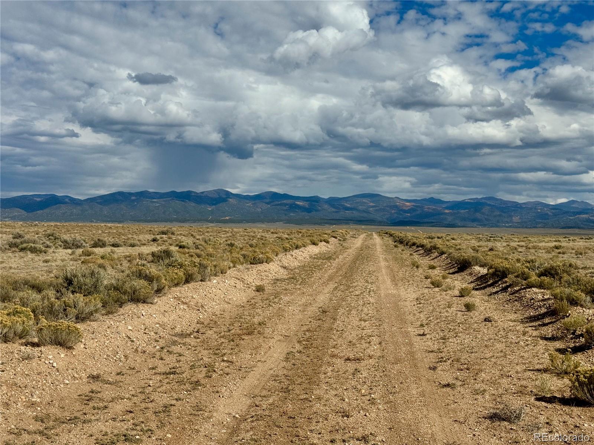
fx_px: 824
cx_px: 297
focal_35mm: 48
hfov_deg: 39.7
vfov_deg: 30.3
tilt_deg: +0.2
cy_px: 222
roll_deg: -1.7
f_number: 1.78
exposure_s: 1/10526
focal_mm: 6.76
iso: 64
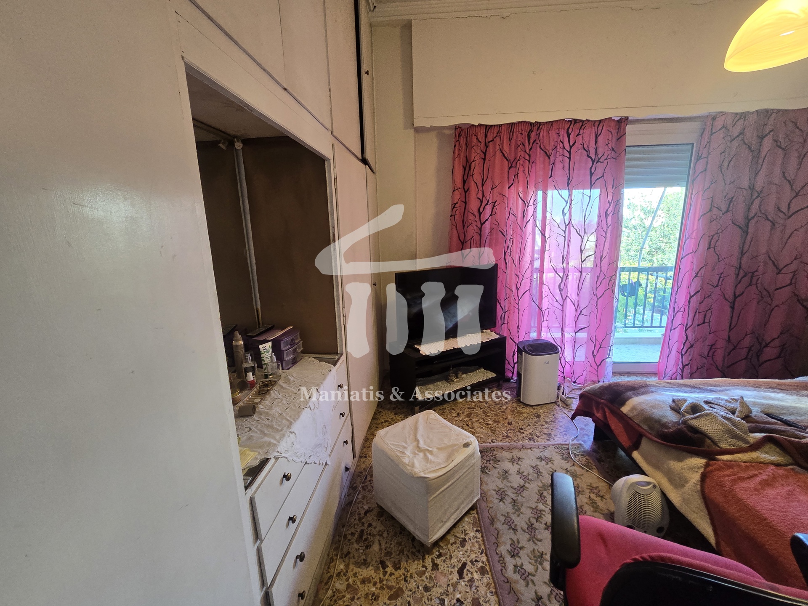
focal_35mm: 13
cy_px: 303
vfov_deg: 89.9
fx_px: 303
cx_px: 404
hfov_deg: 106.2
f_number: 2.2
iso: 160
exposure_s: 1/50
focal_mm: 2.2
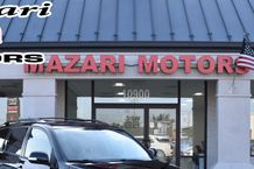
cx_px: 122
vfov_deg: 24.0
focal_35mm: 55
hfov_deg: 36.3
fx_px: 388
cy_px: 147
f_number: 6.3
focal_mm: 20
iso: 200
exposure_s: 1/200
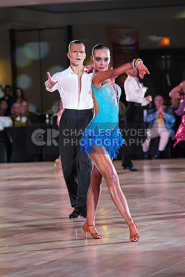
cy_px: 138
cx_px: 92
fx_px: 1248
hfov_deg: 8.5
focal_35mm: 162
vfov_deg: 12.7
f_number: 5
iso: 8000
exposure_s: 1/400
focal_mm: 162
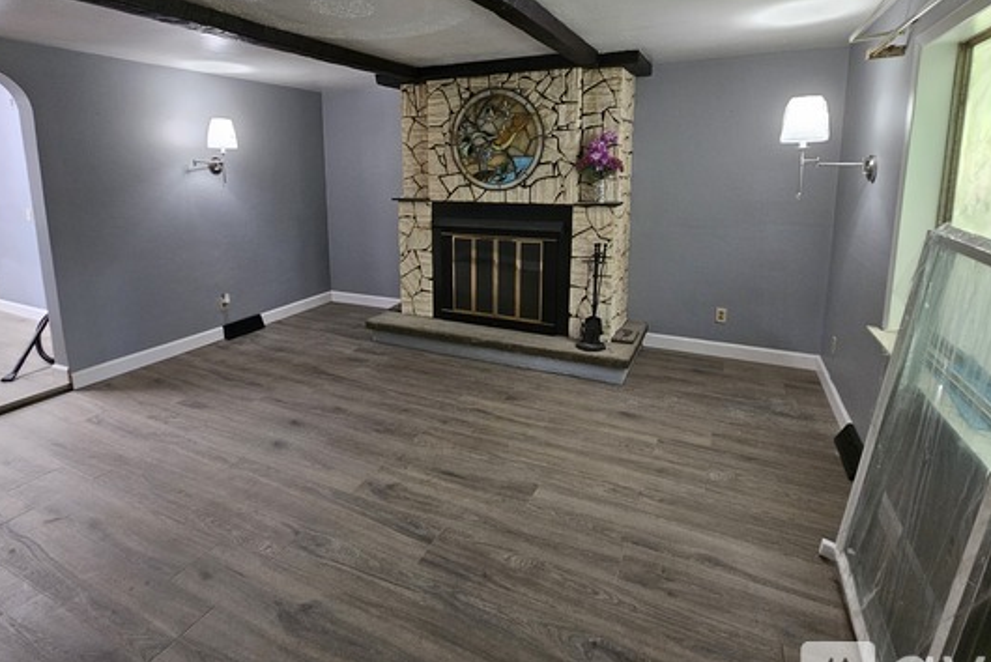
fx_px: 468
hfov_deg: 93.2
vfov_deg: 69.4
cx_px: 480
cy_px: 249
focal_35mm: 17
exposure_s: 1/30
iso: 320
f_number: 2.2
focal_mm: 2.2
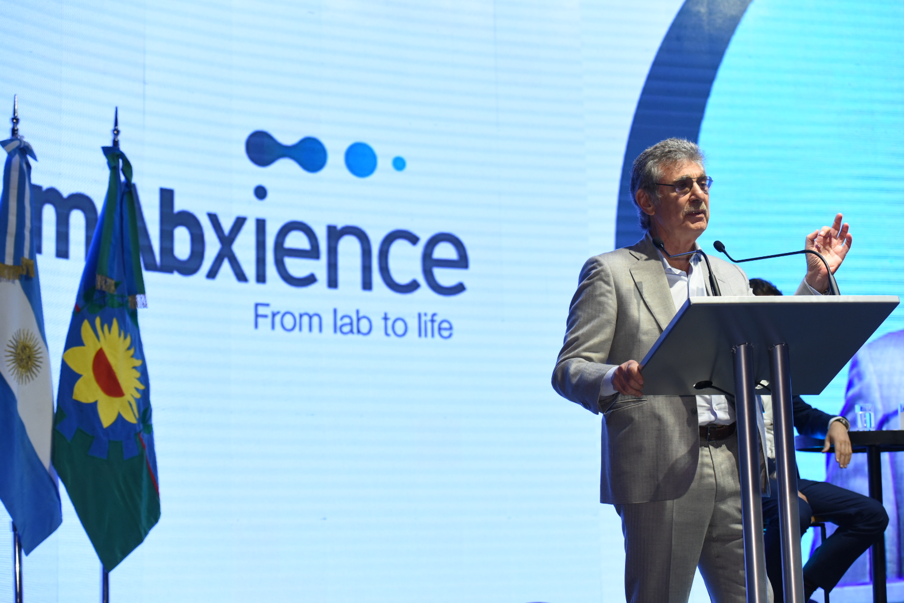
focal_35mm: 70
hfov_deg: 28.8
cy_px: 302
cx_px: 452
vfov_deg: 19.5
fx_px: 1758
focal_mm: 70
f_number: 4
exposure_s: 1/400
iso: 2500
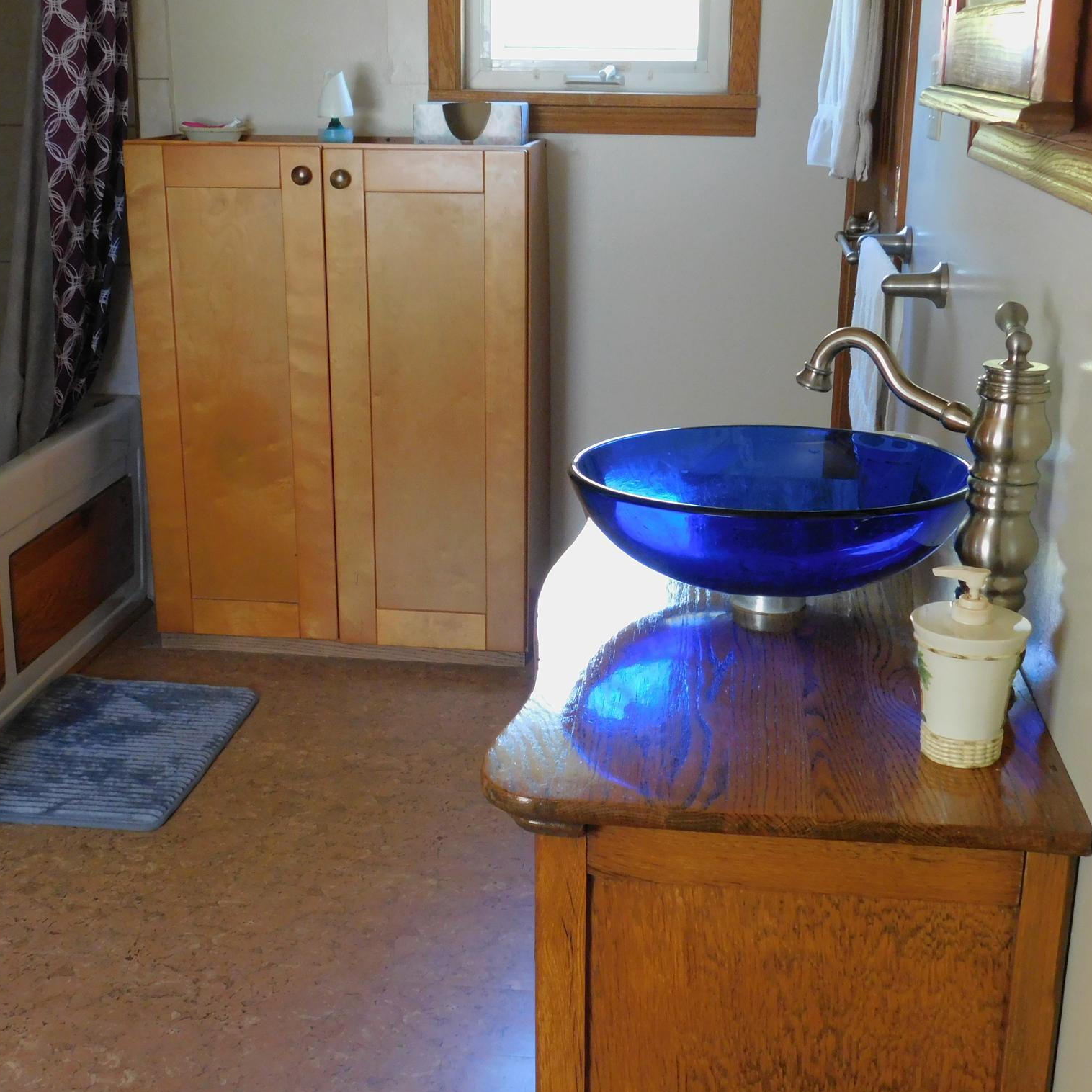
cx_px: 520
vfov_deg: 39.2
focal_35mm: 43
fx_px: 1535
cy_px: 547
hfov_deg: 39.2
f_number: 3.5
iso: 400
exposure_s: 1/15
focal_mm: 6.3
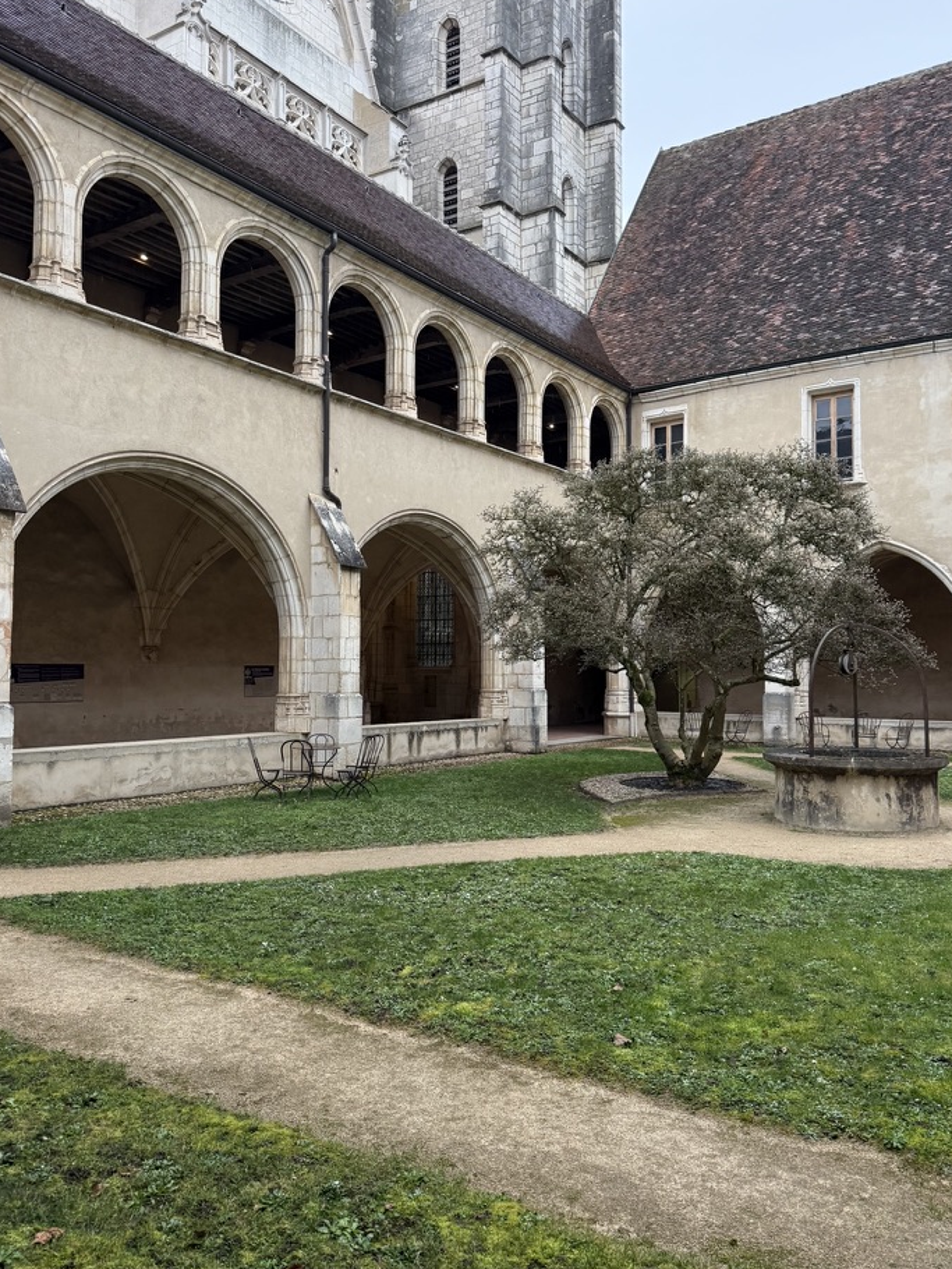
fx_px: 990
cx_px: 505
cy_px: 628
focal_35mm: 27
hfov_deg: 51.3
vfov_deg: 65.3
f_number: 1.78
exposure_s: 1/227
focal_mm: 6.76
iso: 200
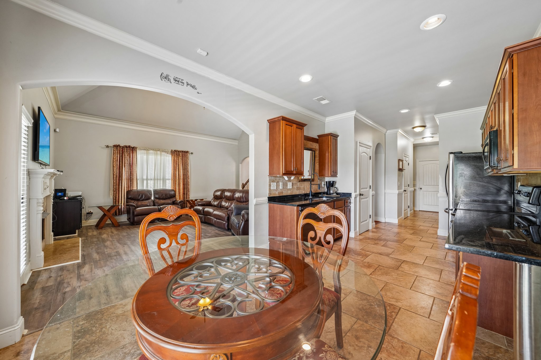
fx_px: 195
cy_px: 180
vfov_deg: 85.4
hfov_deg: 108.3
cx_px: 270
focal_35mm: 13
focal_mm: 13
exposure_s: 1/5
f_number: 8
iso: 400
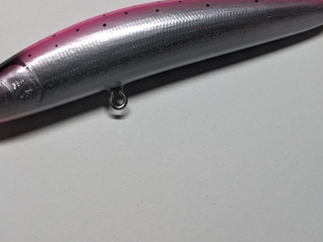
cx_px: 141
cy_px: 45
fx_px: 457
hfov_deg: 38.9
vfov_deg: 29.0
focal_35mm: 49
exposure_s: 1/120
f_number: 1.89
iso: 67
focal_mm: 5.43
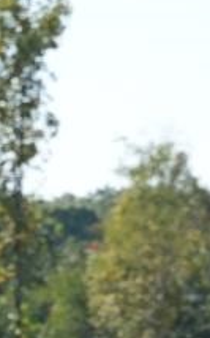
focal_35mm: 342
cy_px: 449
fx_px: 3144
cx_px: -635
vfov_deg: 6.1
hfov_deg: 3.6
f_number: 7.1
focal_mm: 35
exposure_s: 1/1600
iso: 640
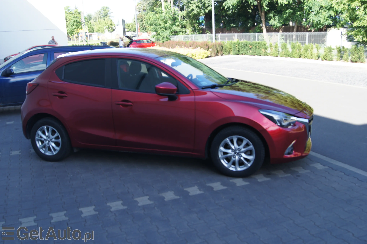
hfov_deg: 53.2
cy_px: 122
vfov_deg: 36.8
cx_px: 184
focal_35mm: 36
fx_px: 367
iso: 100
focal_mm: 24
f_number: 5.6
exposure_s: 1/80
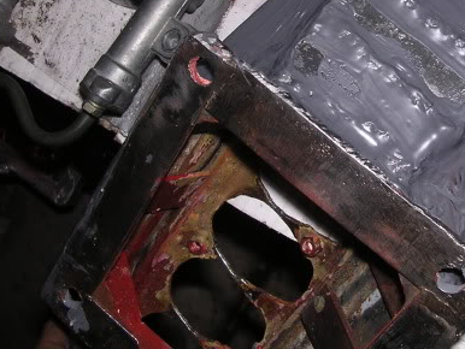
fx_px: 847
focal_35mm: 63
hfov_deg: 30.2
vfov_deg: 23.0
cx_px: 353
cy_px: 79
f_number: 2.8
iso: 100
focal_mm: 5.8
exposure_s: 1/60.1
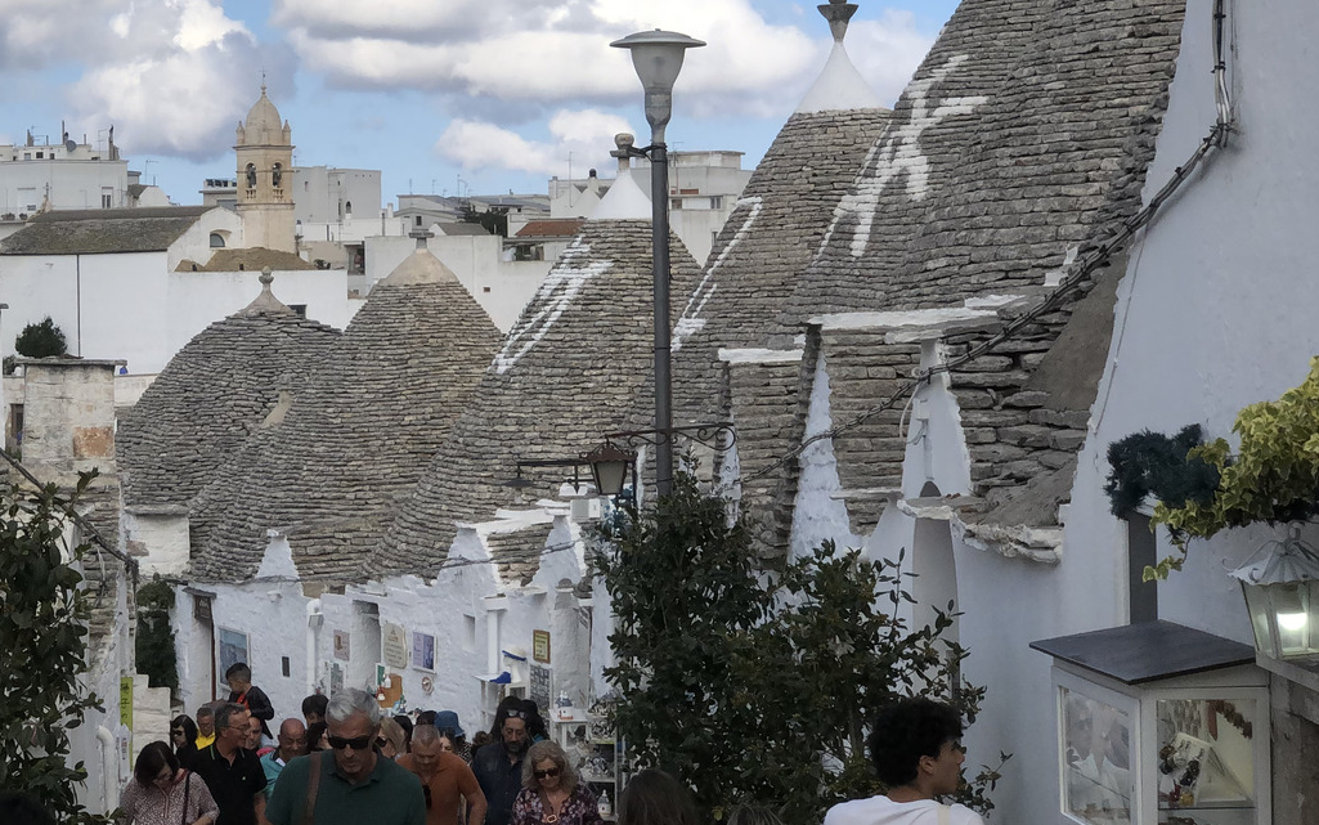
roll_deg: +1.4
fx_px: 3092
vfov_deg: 15.1
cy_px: 184
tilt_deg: +1.0
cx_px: 317
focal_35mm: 86
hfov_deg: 23.8
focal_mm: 6
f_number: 2.4
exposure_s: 1/1567
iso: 16
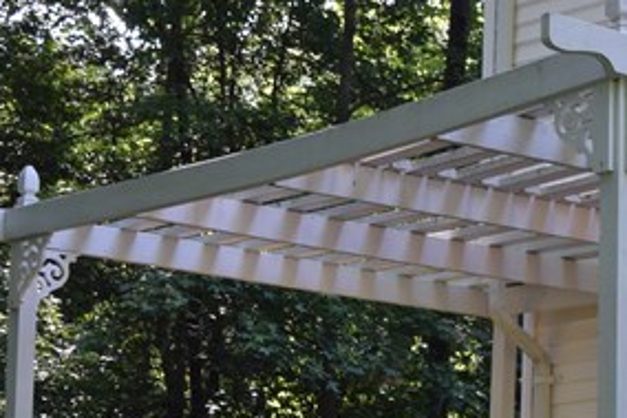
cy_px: 567
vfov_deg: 9.0
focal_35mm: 149
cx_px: 487
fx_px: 2593
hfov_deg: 13.7
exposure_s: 1/160
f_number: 6.3
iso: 400
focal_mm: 26
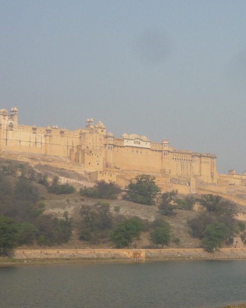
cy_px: 160
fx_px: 756
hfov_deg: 18.4
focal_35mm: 83
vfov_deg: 23.0
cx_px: 183
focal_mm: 6.8
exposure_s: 1/800
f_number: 4.5
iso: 100
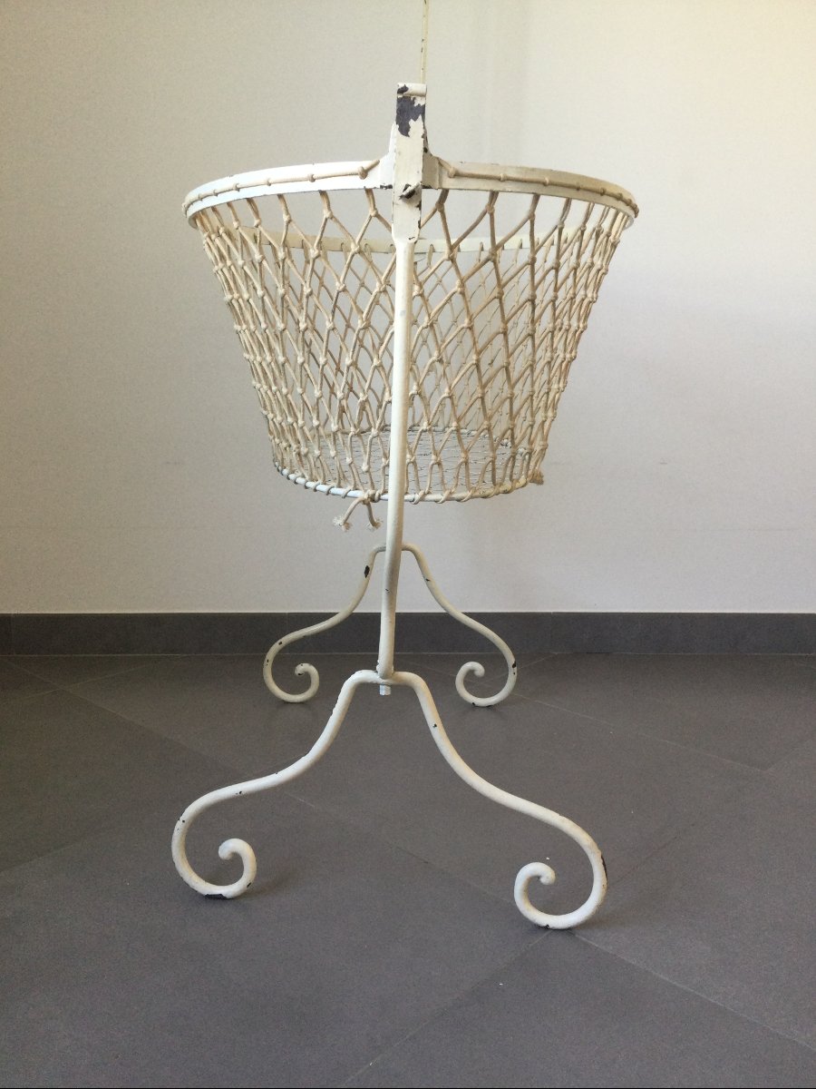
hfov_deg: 45.4
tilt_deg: -9.8
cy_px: 544
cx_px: 408
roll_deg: -0.5
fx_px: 974
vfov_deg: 58.4
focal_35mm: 31
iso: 32
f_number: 2.4
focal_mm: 3.3
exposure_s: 1/33
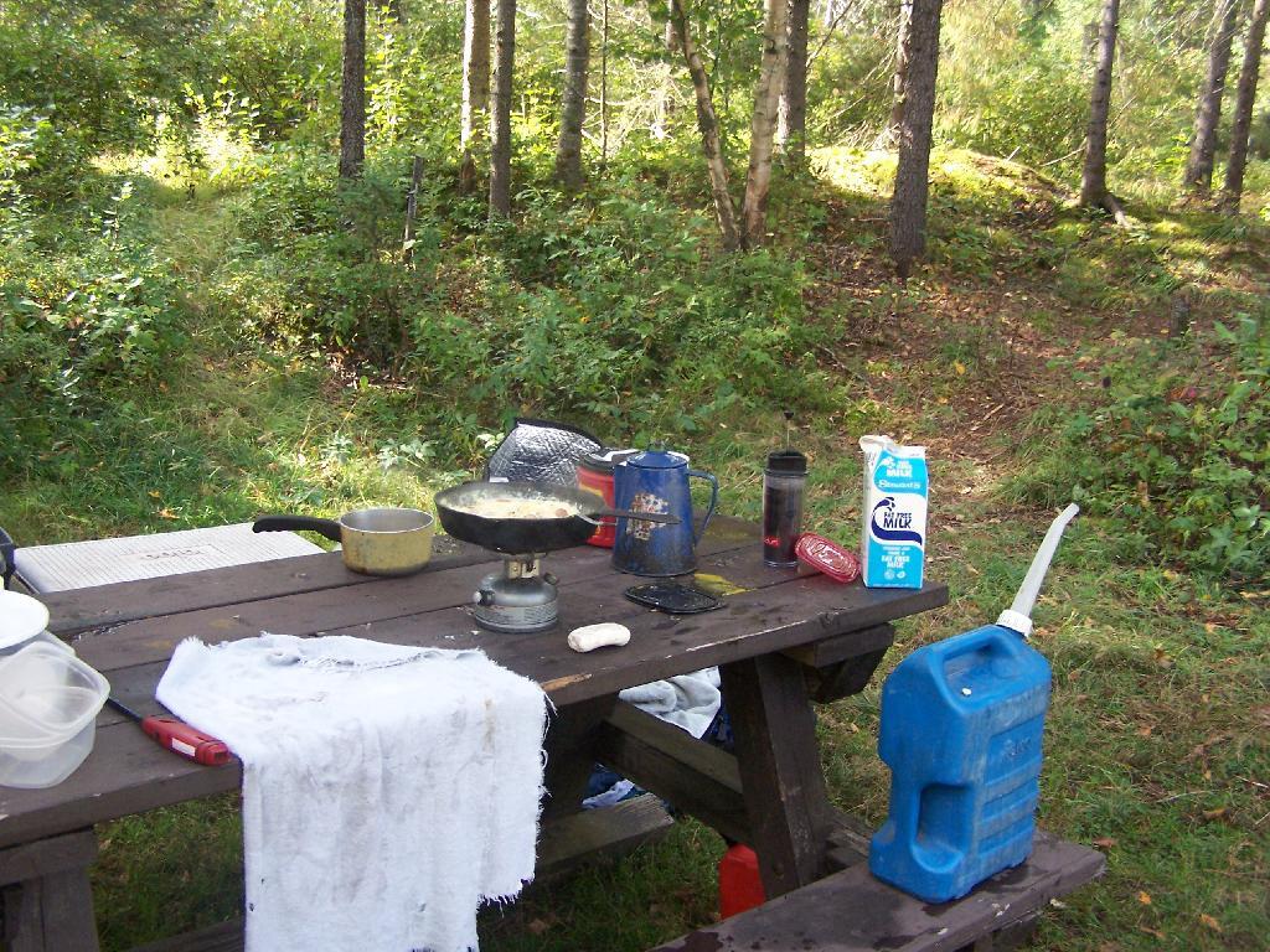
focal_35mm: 38
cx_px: 635
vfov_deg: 37.7
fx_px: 1394
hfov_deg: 49.0
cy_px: 476
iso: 200
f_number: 2.8
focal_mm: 6.3
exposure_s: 1/160
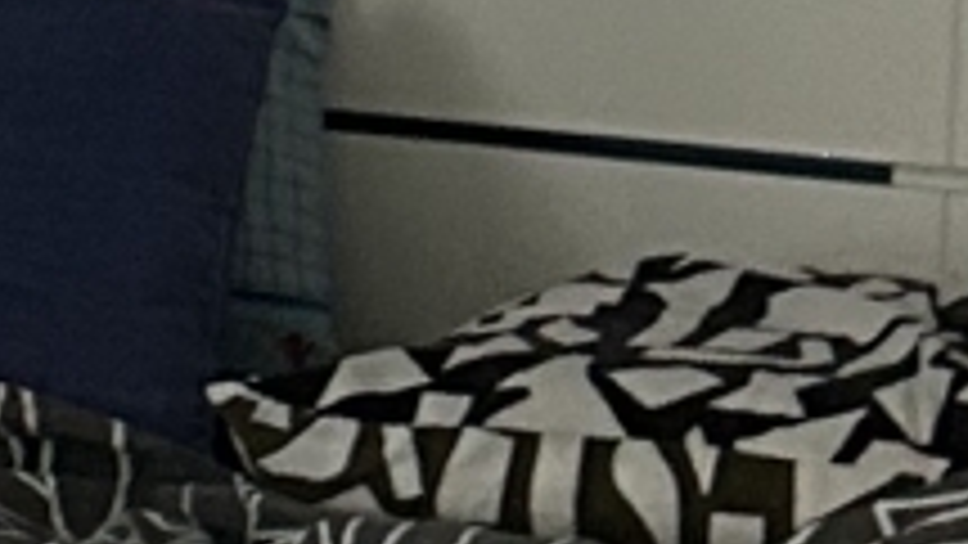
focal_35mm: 281
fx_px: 7213
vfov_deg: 4.3
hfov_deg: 6.9
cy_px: 92
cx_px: -1954
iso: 200
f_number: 1.5
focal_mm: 5.7
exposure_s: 1/60
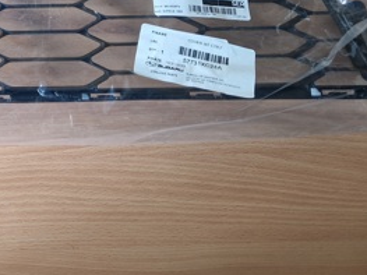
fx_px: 593
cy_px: -43
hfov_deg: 30.3
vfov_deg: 24.0
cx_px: -50
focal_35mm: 56
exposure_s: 1/116
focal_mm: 5.4
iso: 50
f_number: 1.8
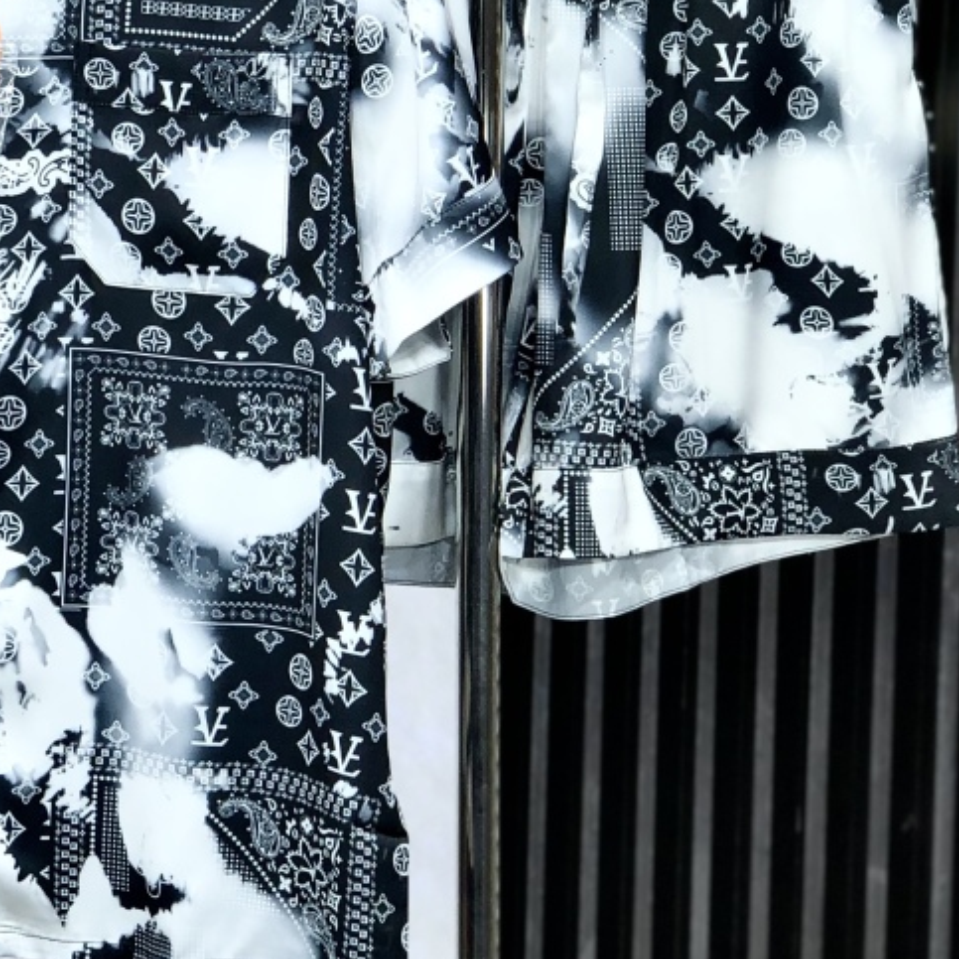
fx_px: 4294
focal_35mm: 137
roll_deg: +0.2
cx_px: -58
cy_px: 274
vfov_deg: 12.7
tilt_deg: -4.3
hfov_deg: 12.6
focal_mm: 6
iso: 16
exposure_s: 1/353
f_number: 2.4
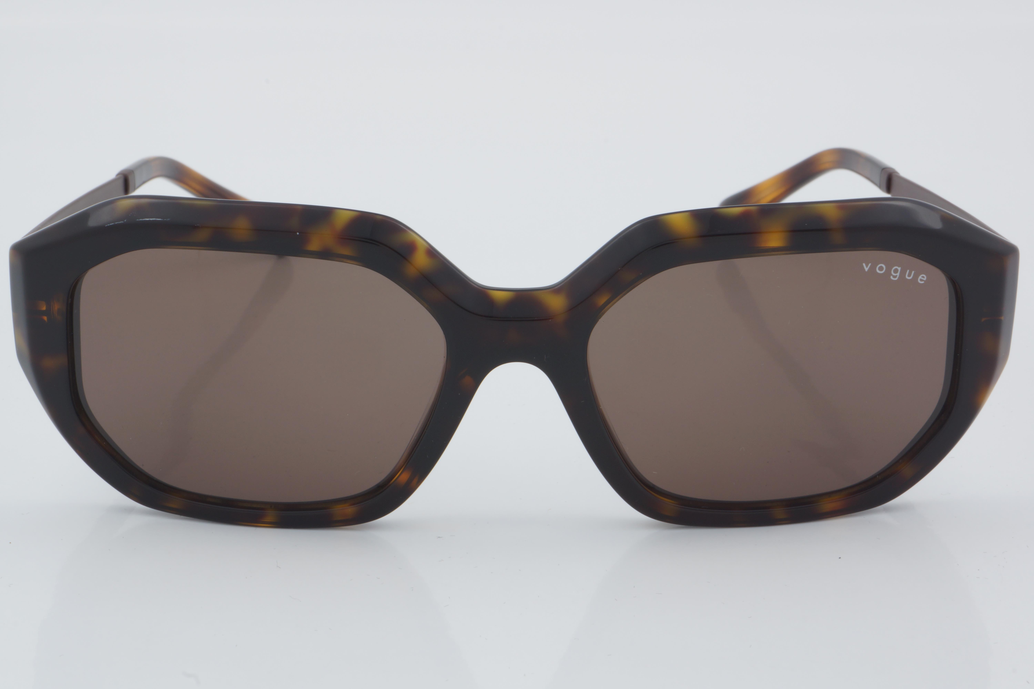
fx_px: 2369
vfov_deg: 16.6
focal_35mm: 82
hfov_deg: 24.6
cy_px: 344
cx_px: 517
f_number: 32
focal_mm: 55
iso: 100
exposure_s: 1/4
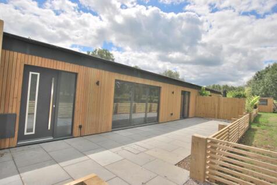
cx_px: 138
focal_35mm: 18
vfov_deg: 67.3
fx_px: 138
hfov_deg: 90.0
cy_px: 92
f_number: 11
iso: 100
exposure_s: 1/200
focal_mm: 12
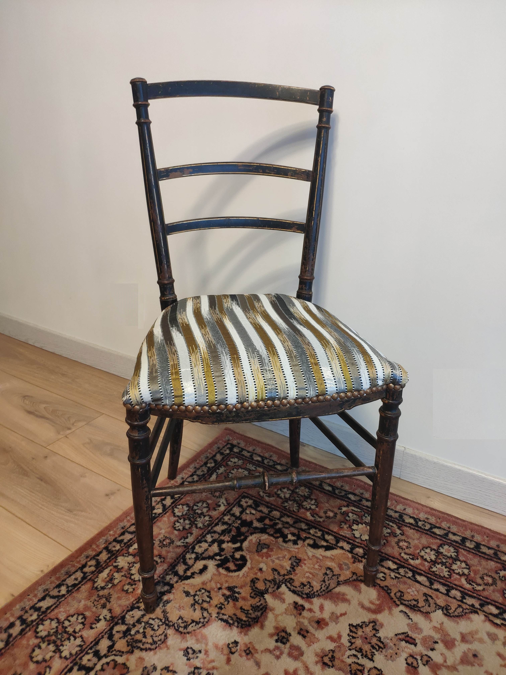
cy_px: 338
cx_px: 253
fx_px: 409
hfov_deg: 63.4
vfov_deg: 79.0
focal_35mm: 21
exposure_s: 1/50
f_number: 1.8
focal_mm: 4.22
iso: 679
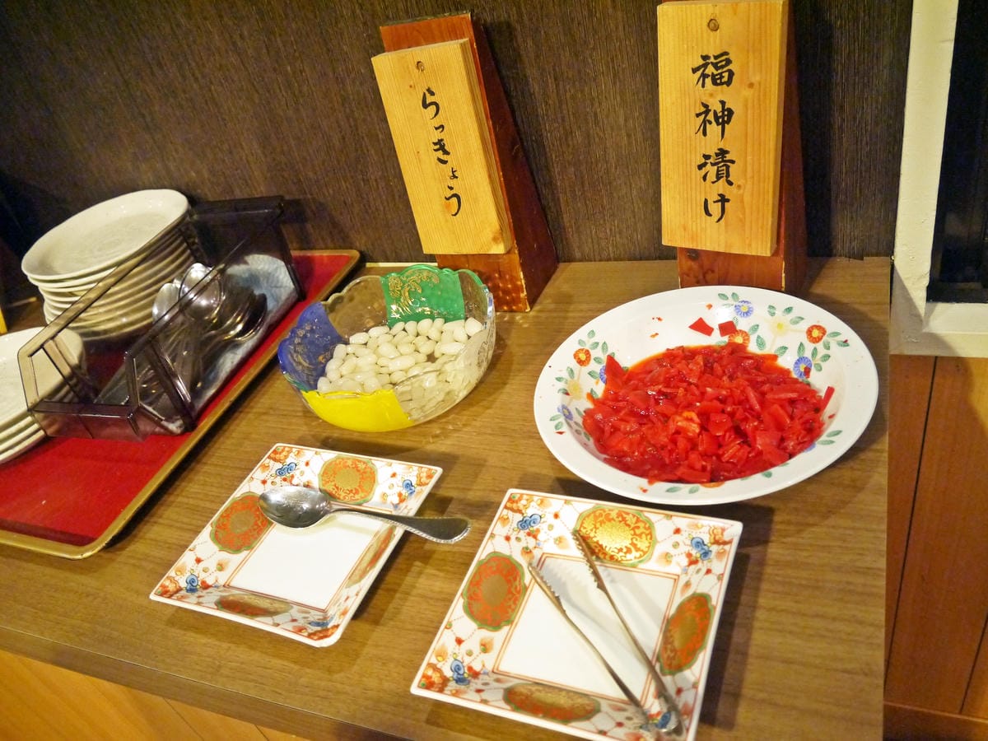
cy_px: 370
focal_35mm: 28
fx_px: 799
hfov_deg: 63.4
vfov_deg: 49.7
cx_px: 494
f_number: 3.5
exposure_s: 1/125
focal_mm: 14
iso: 1600
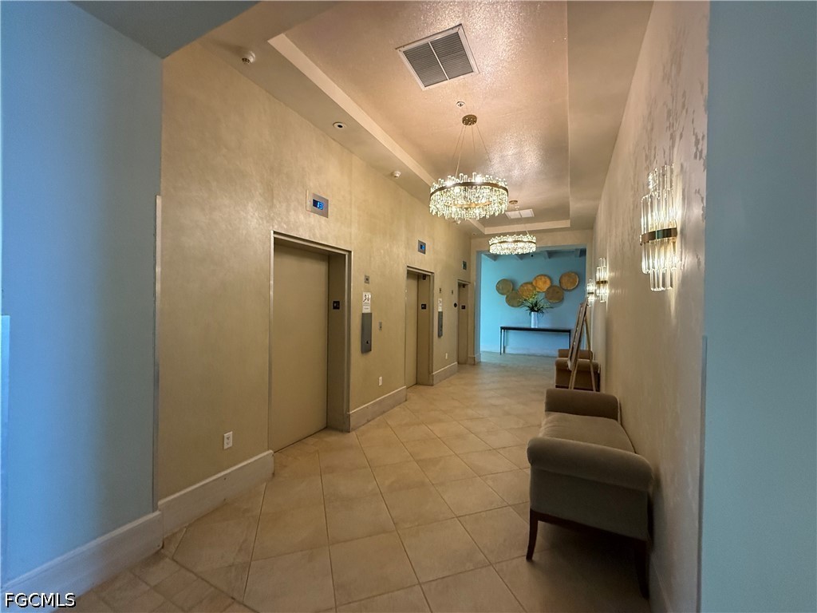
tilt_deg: -0.4
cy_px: 306
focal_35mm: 14
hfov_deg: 102.1
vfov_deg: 85.7
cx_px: 408
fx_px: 330
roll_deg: -0.5
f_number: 2.2
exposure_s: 1/120
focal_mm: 2.22
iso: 500
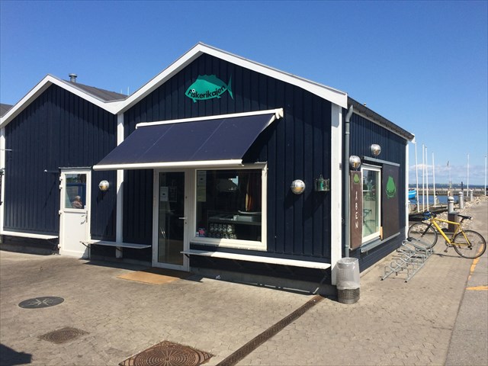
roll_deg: +1.7
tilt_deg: +1.4
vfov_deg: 48.2
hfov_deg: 61.7
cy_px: 183
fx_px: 409
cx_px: 244
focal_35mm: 29
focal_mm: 4.15
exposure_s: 1/2740
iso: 32
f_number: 2.2
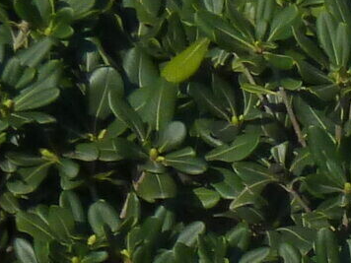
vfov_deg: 1.9
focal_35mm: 798
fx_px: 8092
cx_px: 1184
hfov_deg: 2.4
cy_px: 515
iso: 125
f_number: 5.6
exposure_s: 1/800
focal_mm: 18.2
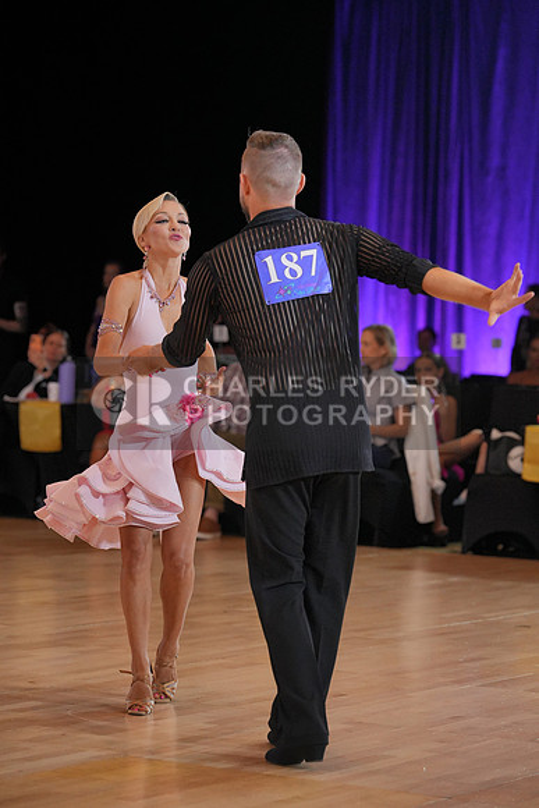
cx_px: 270
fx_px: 2626
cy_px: 404
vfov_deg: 17.5
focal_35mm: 117
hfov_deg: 11.7
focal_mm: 117
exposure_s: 1/500
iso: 2500
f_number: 4
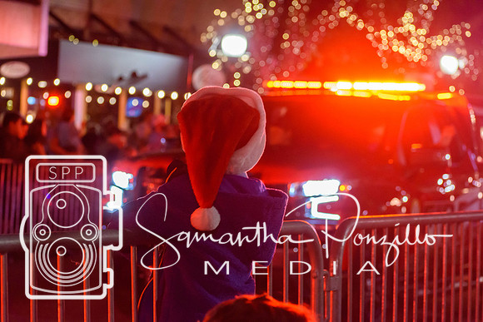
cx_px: 242
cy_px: 161
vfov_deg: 11.2
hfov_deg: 16.6
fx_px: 1651
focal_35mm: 123
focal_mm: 82
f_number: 4.8
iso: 3600
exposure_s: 1/125
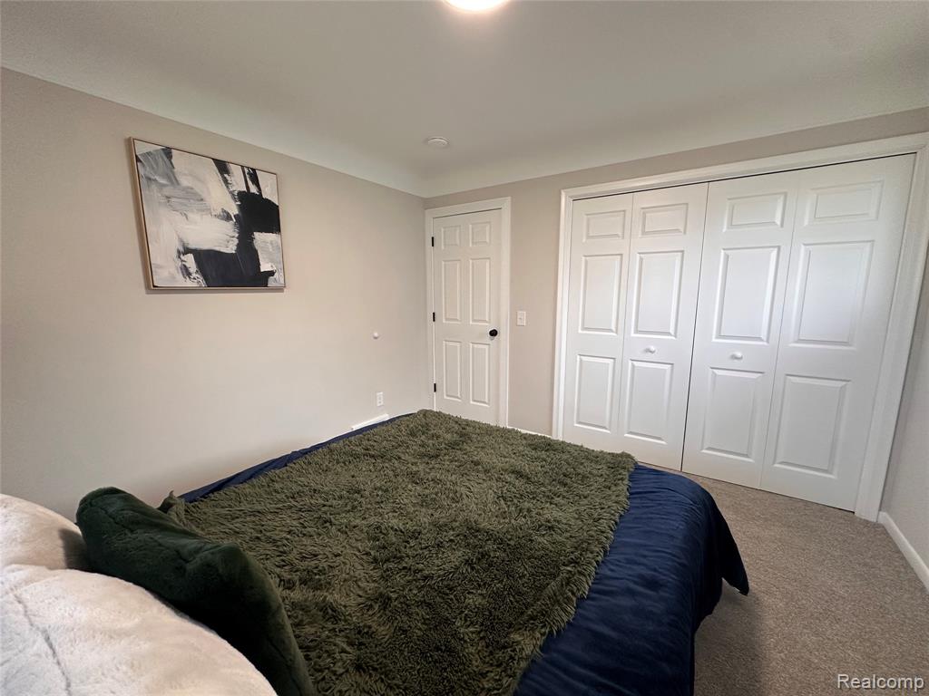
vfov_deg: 85.7
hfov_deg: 102.1
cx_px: 464
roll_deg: +0.6
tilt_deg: -8.8
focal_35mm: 14
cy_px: 348
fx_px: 376
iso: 200
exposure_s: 1/99
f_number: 2.2
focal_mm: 2.22
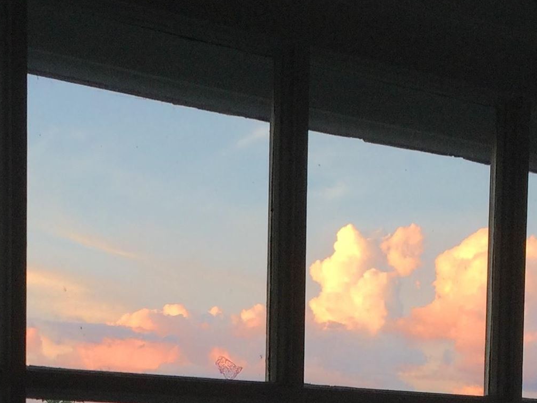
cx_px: 146
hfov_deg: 22.1
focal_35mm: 88
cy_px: 564
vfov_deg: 15.7
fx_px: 1365
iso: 40
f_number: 2.2
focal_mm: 4.15
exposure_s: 1/120
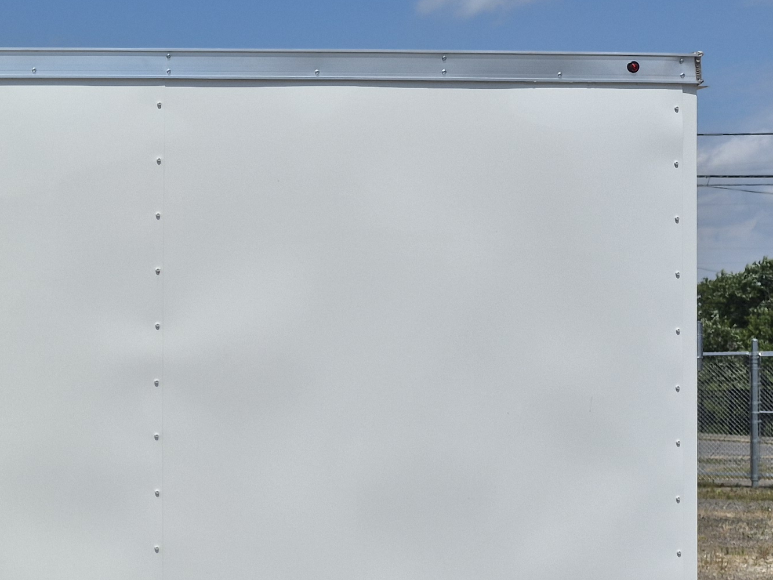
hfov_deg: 23.1
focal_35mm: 69
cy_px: 361
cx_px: -364
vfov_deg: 21.3
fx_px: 1541
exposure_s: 1/3992
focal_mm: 5.4
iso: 25
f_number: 1.8
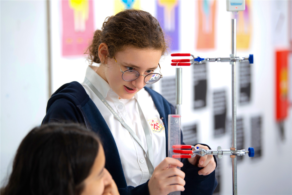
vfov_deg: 11.4
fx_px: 973
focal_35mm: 120
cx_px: 146
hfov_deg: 17.1
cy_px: 98
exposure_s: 1/125
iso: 500
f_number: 2.8
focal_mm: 120
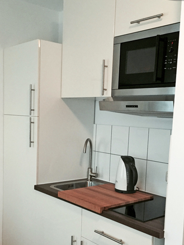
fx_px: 312
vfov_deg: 42.6
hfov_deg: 32.9
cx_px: 86
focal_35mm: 44
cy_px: 153
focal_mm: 4.15
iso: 200
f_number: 2.2
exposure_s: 1/33
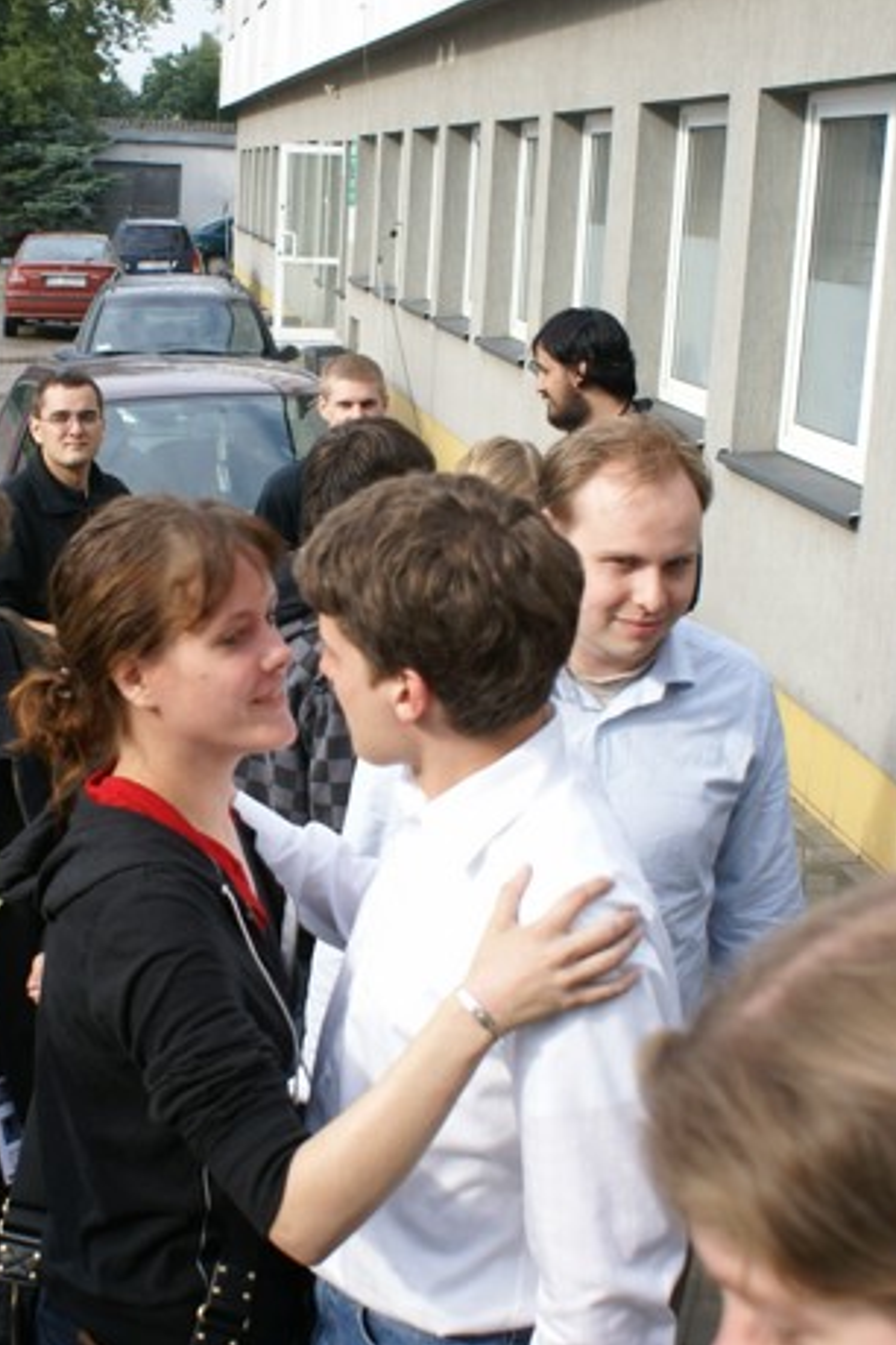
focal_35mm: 55
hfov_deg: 24.5
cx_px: 275
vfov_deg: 36.2
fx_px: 2053
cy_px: 677
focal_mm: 24
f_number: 5.6
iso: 100
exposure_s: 1/200
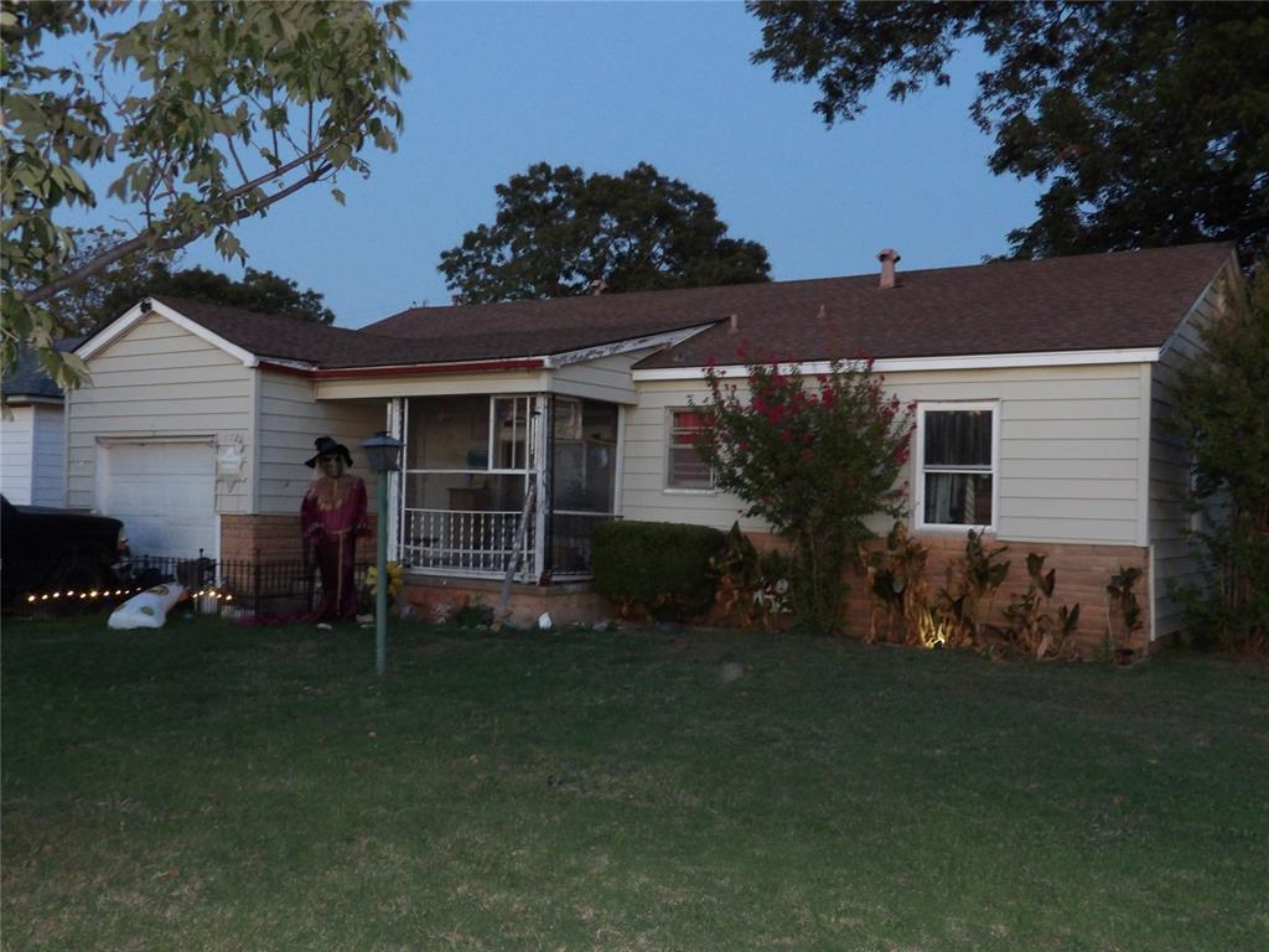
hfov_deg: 55.4
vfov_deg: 42.9
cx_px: 634
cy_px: 476
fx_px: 1210
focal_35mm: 33
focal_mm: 5.9
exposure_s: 1/4
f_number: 3.6
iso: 400
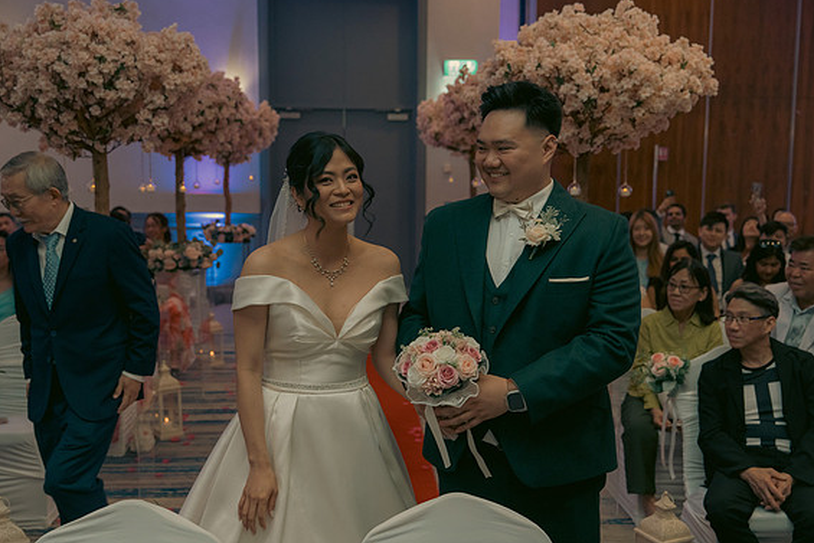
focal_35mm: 39
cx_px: 405
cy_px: 270
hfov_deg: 49.5
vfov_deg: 34.2
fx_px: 882
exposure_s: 1/160
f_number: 3.5
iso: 2500
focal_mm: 38
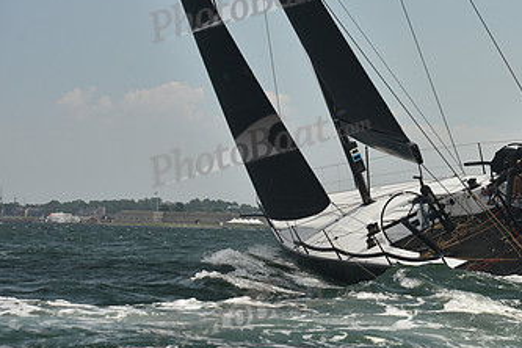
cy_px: 206
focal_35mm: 122
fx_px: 1769
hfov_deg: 16.6
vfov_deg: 11.2
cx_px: 453
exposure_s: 1/640
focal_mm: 70
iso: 250
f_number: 6.3
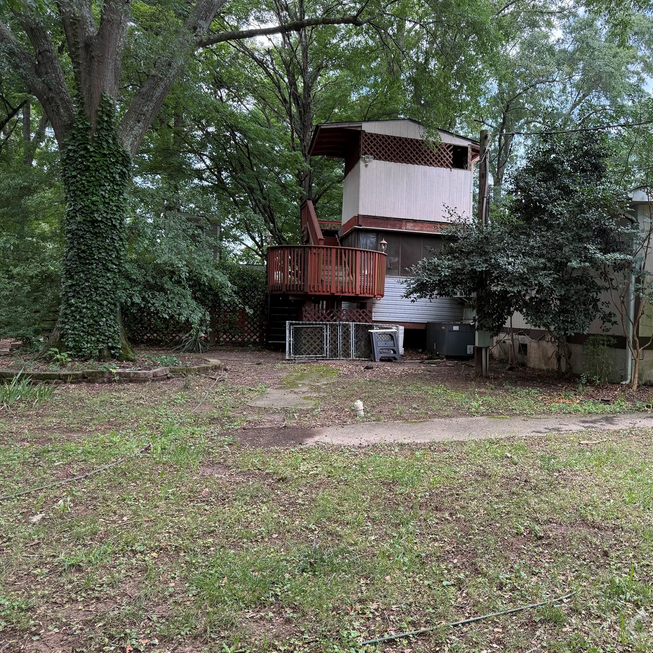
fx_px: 619
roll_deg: -2.4
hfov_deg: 54.3
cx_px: 446
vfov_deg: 55.6
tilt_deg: -0.8
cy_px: 324
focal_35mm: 29
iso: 100
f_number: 1.78
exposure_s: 1/391
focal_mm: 6.76
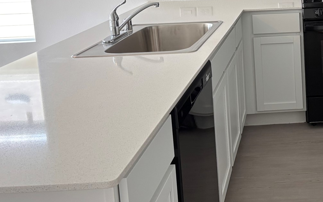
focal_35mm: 56
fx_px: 493
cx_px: 313
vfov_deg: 22.3
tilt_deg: -7.3
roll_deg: +2.6
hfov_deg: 33.6
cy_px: 4
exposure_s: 1/120
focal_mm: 5.96
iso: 125
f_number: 1.6
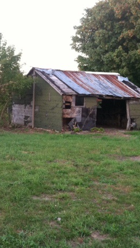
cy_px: 123
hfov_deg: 22.0
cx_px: -7
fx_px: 343
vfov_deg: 39.9
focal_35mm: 52
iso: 160
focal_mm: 3.85
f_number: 2.8
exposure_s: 1/15
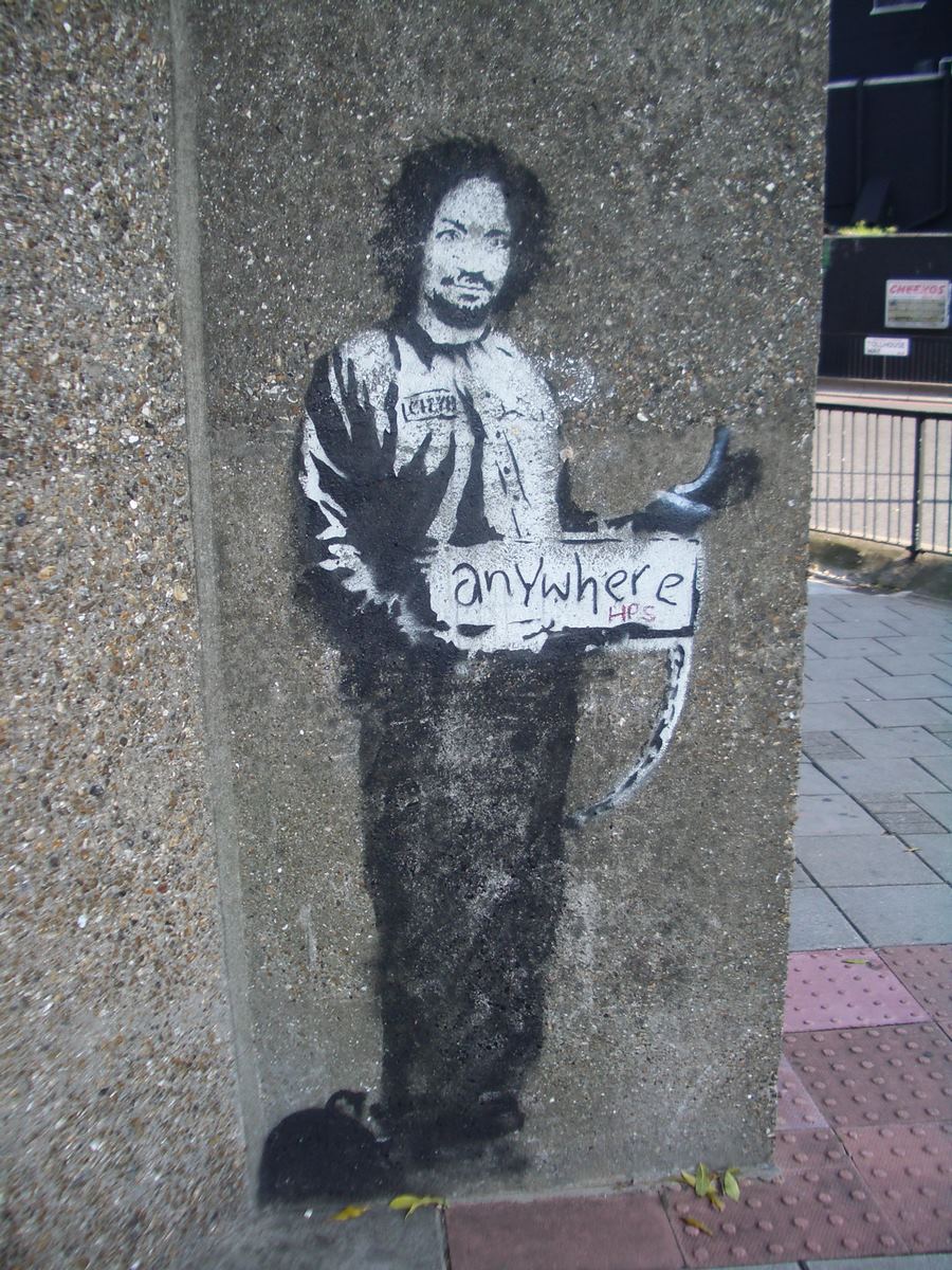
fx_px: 1283
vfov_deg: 52.6
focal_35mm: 35
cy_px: 635
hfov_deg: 40.7
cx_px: 476
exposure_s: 1/160
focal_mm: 5.8
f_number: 2.6
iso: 80
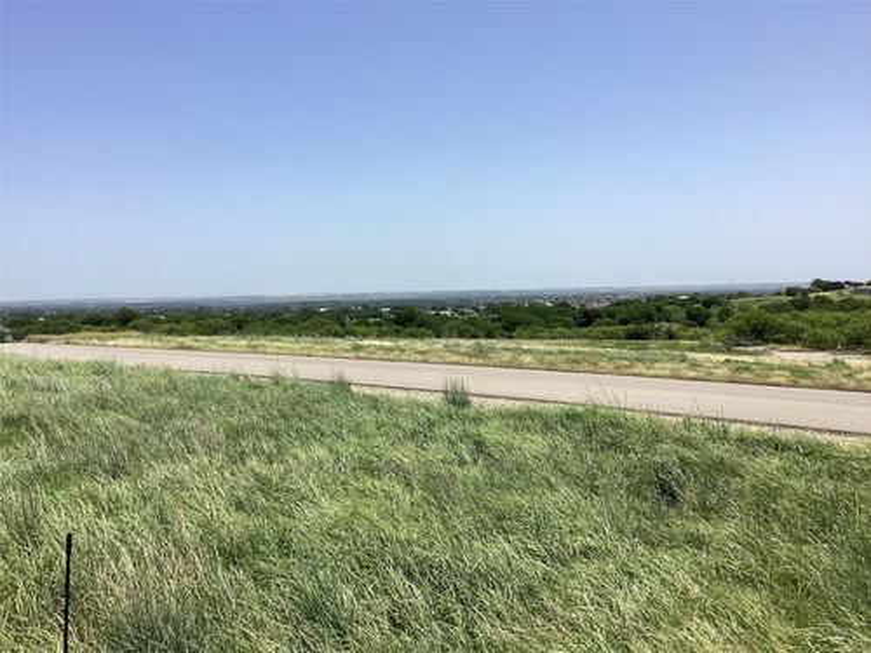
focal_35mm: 31
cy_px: 326
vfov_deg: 45.4
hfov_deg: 58.4
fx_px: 780
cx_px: 436
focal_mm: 3.3
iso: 25
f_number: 2.4
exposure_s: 1/1894
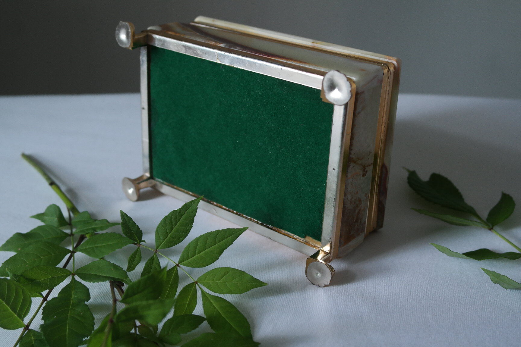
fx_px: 709
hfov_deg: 40.3
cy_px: 174
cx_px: 260
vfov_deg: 27.5
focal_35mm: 49
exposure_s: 1/50
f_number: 5.6
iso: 800
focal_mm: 32
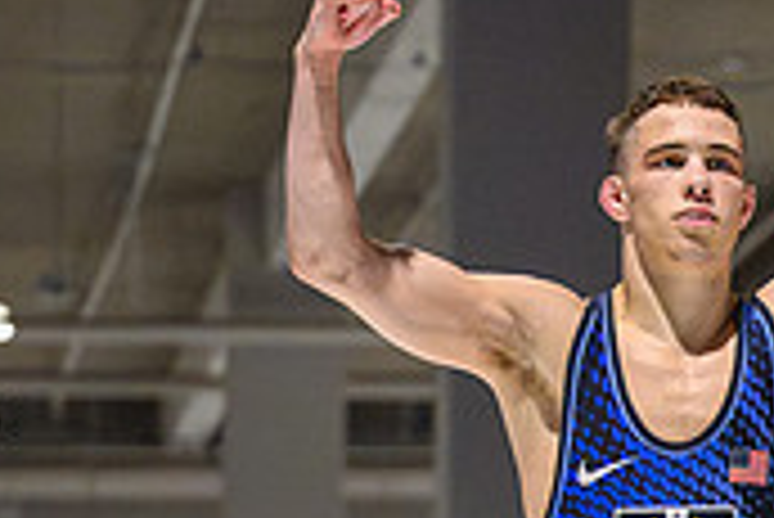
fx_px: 6369
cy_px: 697
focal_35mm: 296
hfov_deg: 6.8
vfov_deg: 4.6
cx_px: 1200
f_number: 2.8
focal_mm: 70
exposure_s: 1/800
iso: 10000
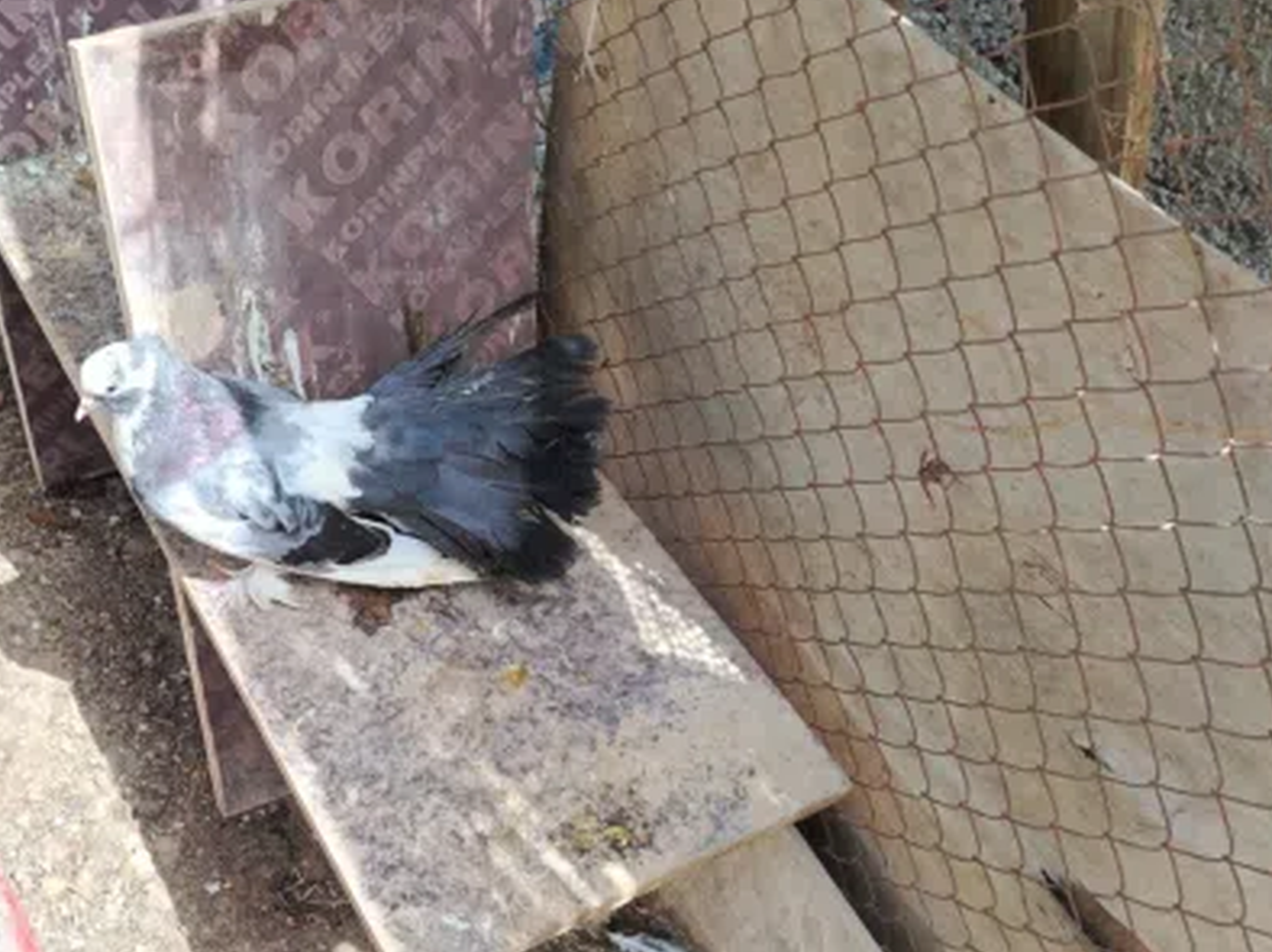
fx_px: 1432
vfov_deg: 36.6
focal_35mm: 39
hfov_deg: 46.1
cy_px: 594
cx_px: 313
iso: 100
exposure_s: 1/190
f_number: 1.75
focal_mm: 5.25
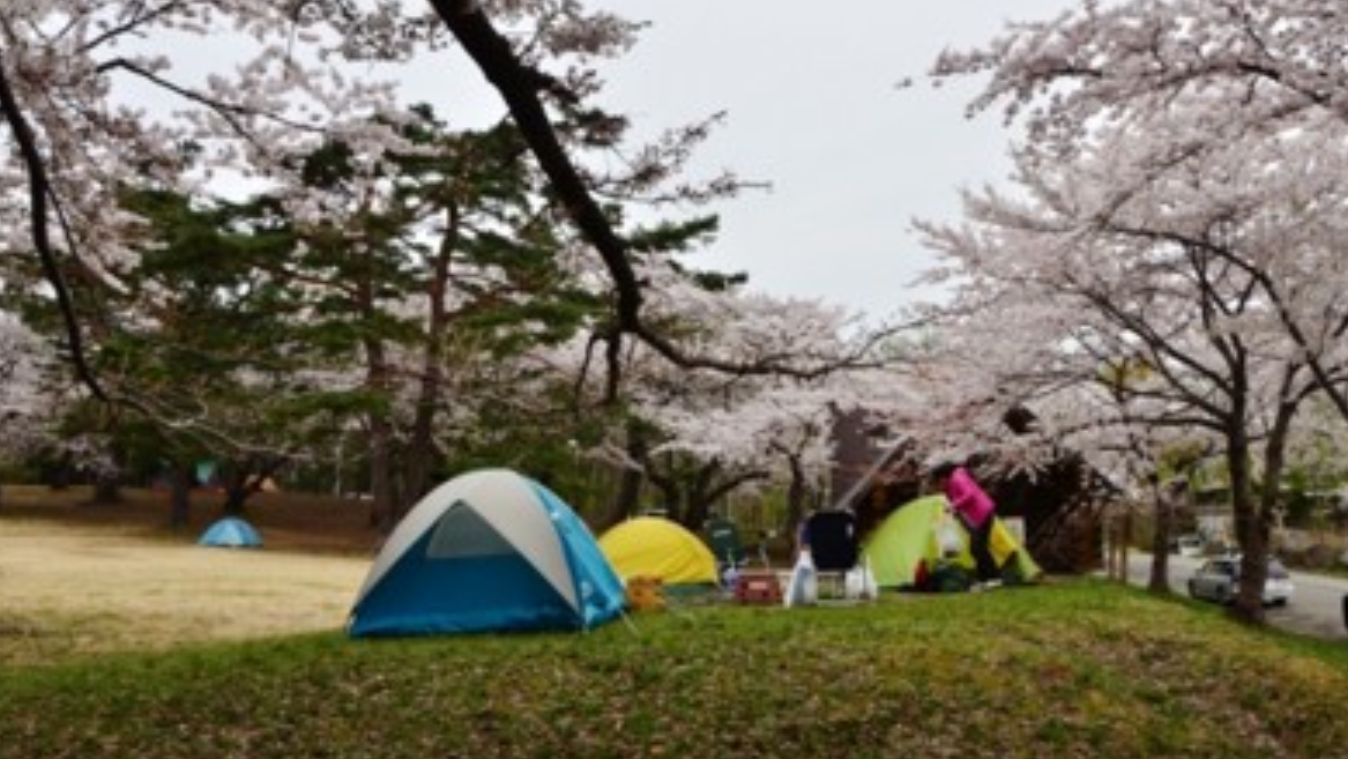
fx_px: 1037
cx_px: 679
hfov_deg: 66.1
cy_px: 449
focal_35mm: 29
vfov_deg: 40.1
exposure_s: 1/180
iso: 100
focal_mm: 18
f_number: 6.7
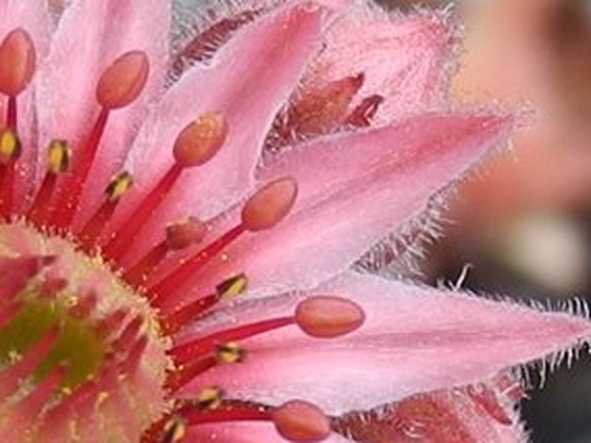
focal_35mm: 79
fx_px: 1349
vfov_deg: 18.4
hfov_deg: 23.9
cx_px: 33
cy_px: 391
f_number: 2.8
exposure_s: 1/250
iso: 100
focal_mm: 6
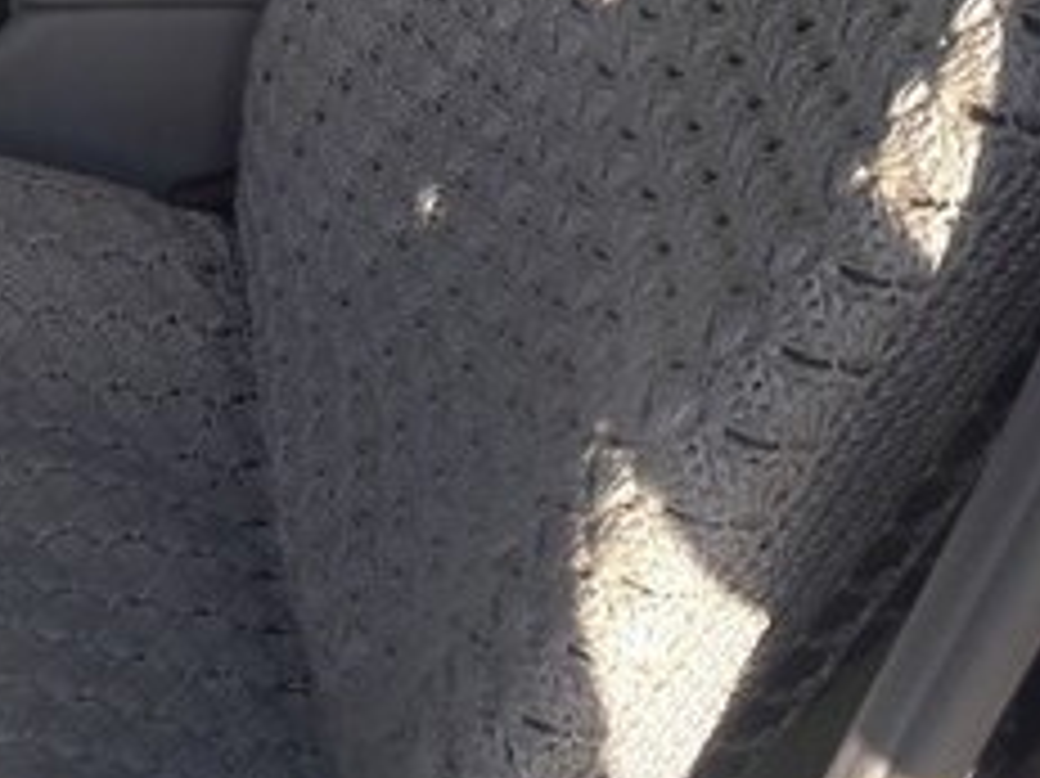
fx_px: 2402
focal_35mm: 80
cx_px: 45
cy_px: -272
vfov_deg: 17.2
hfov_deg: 23.6
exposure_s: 1/635
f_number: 1.9
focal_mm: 3.7
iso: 40
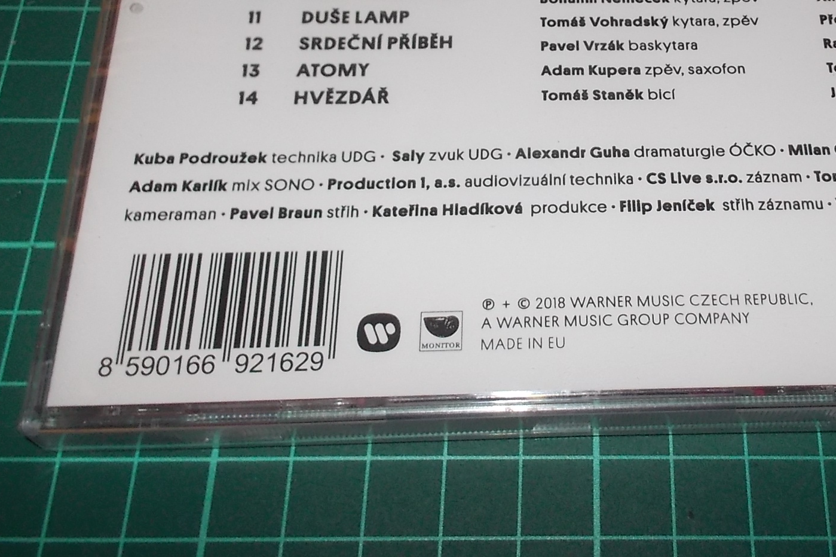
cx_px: 586
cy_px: 84
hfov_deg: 39.7
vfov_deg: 26.8
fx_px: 1138
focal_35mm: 49
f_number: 3.3
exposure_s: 1/30
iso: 200
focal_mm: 4.1
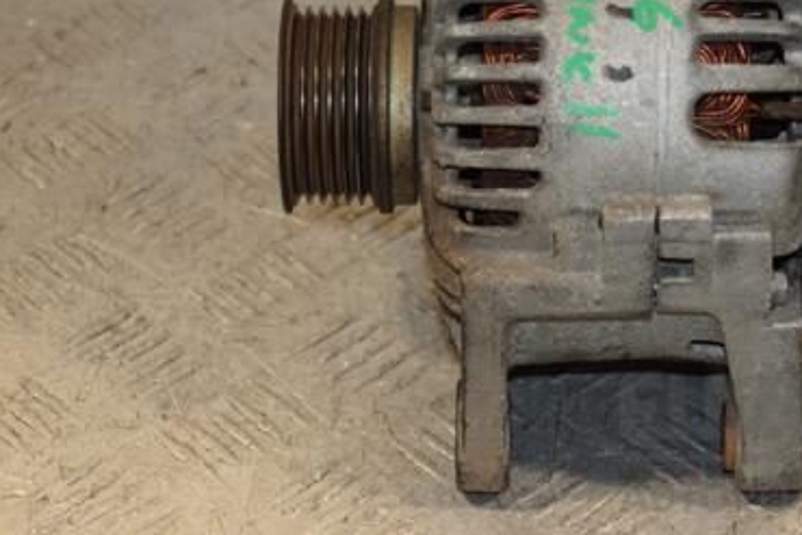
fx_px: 3142
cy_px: 119
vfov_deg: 9.7
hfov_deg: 14.5
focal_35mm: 141
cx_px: 579
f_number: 5
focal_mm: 58
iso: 800
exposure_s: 1/200
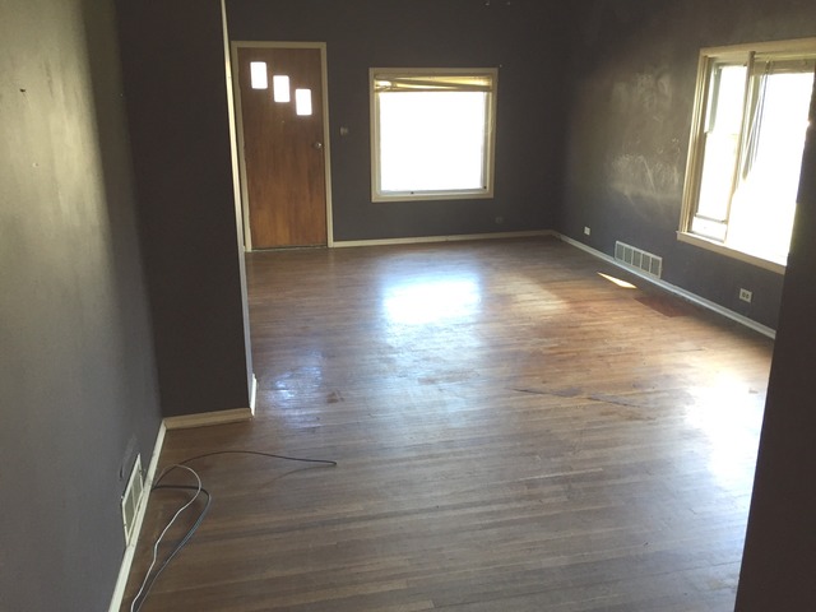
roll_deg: +0.9
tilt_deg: -17.7
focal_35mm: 29
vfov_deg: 48.2
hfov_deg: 61.7
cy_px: 306
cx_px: 408
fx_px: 684
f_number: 2.2
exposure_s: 1/30
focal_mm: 4.15
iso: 50
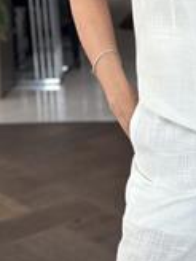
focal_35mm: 148
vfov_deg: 12.9
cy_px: -67
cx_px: 199
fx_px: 1117
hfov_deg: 9.9
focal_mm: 6.86
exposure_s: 1/129
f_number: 1.78
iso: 100
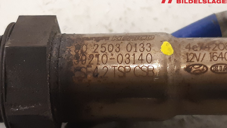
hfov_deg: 66.1
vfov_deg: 40.1
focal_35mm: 29
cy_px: 71
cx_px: 115
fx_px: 175
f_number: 1.7
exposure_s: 1/25
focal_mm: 3.93
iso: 250
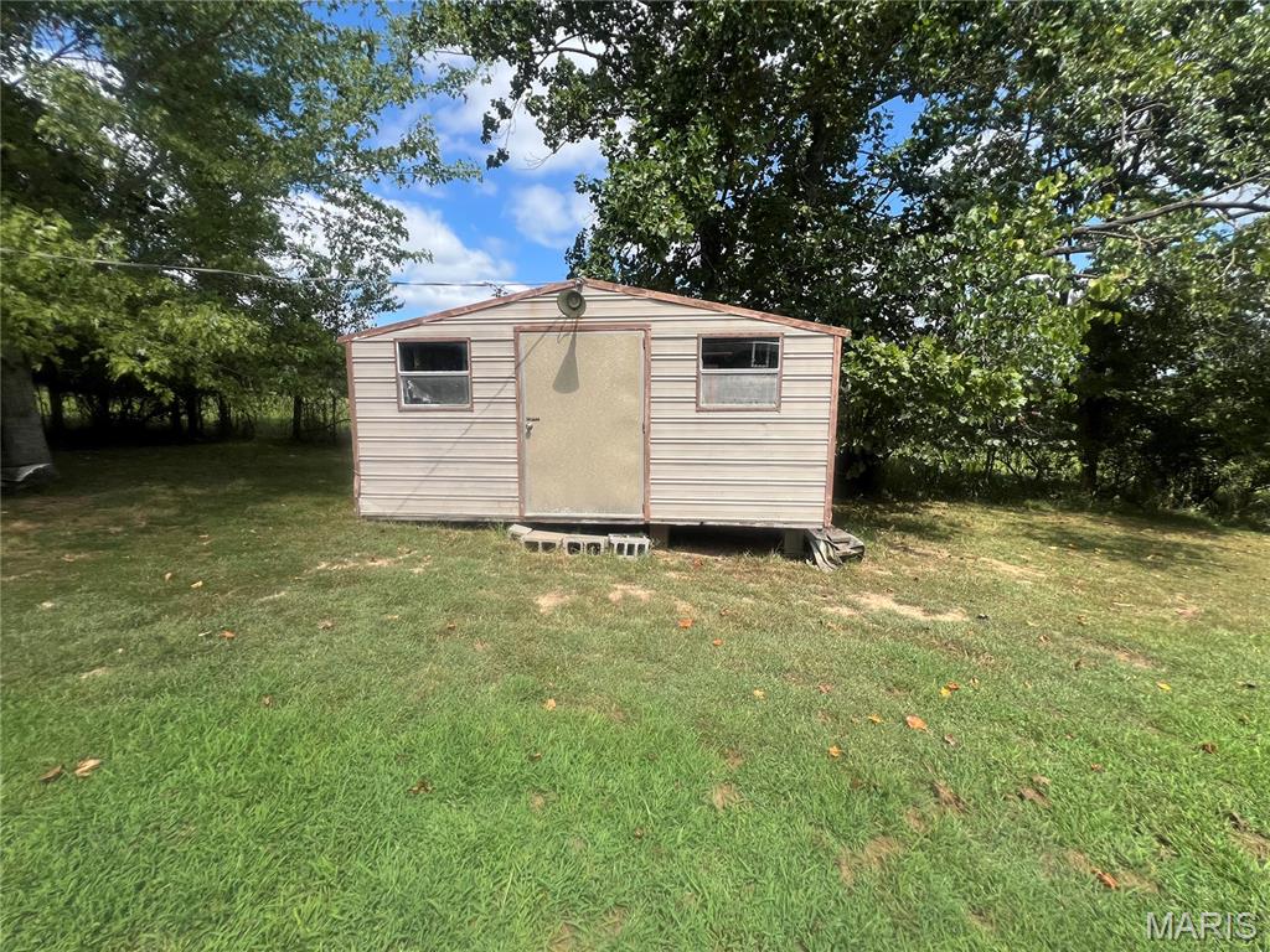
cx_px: 635
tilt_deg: -6.7
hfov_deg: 106.2
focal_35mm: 13
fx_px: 477
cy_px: 476
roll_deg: -0.7
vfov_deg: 89.9
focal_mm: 1.57
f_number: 1.8
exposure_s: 1/1783
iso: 32
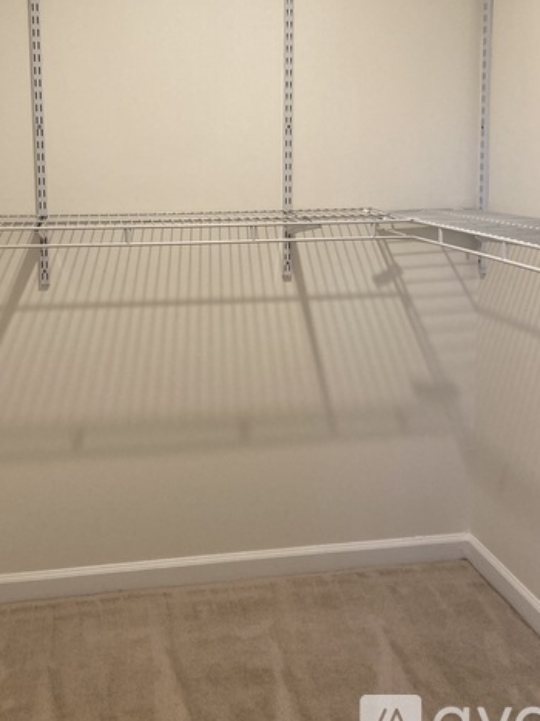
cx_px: 224
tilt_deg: -6.9
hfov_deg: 35.8
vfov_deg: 46.1
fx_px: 832
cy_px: 242
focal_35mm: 40
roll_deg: +0.2
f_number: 1.8
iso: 125
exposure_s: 1/60
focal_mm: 3.99
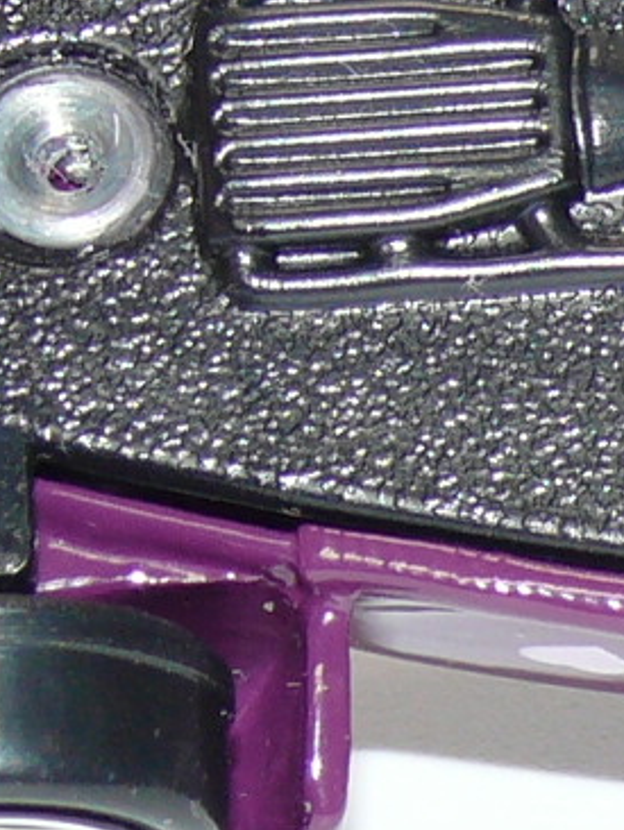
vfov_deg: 4.4
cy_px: 238
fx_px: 10803
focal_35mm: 450
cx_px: 1112
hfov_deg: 3.3
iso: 100
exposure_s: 1/30
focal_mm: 13.6
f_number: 4
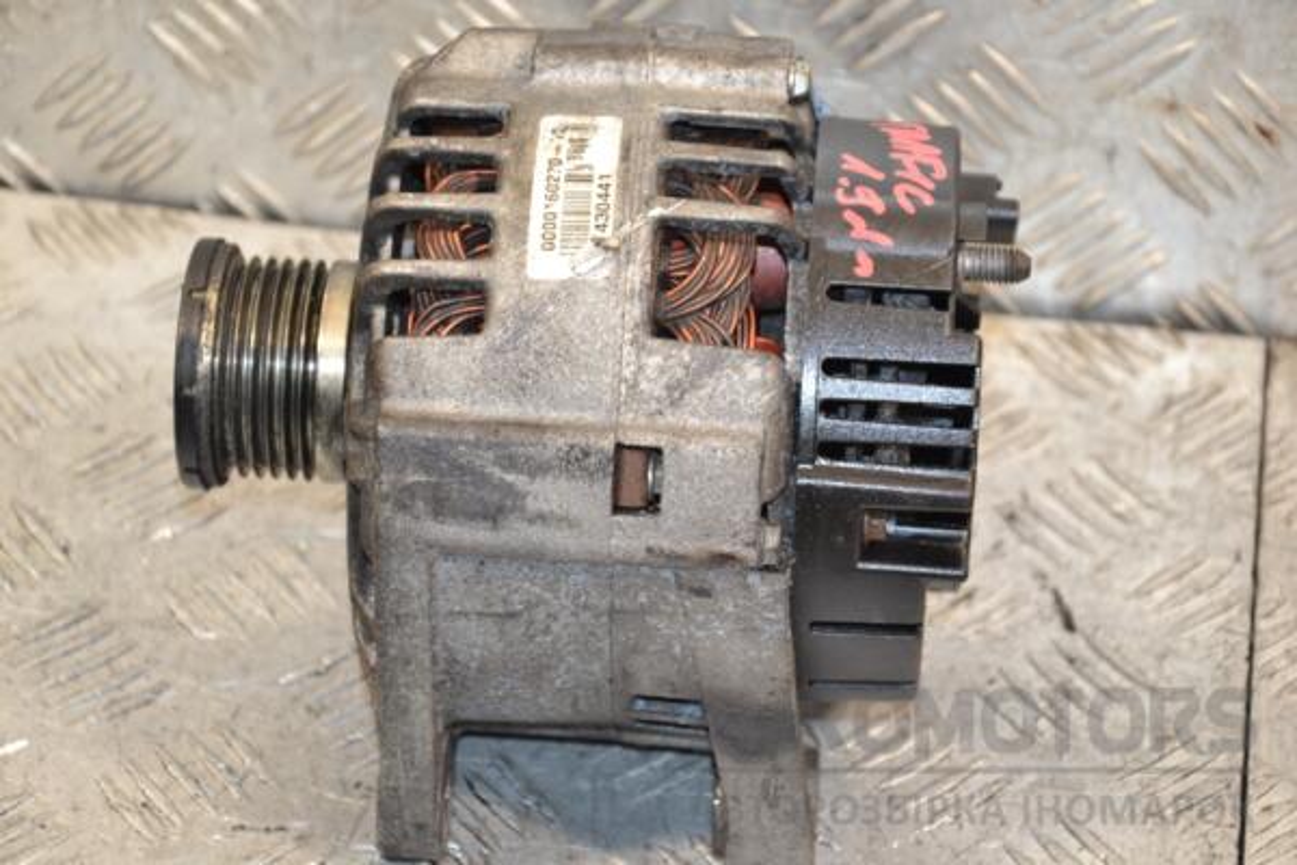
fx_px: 4053
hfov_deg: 18.2
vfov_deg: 12.2
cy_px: 432
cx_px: 648
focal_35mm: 112
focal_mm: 75
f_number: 5.3
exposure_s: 1/100
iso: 800
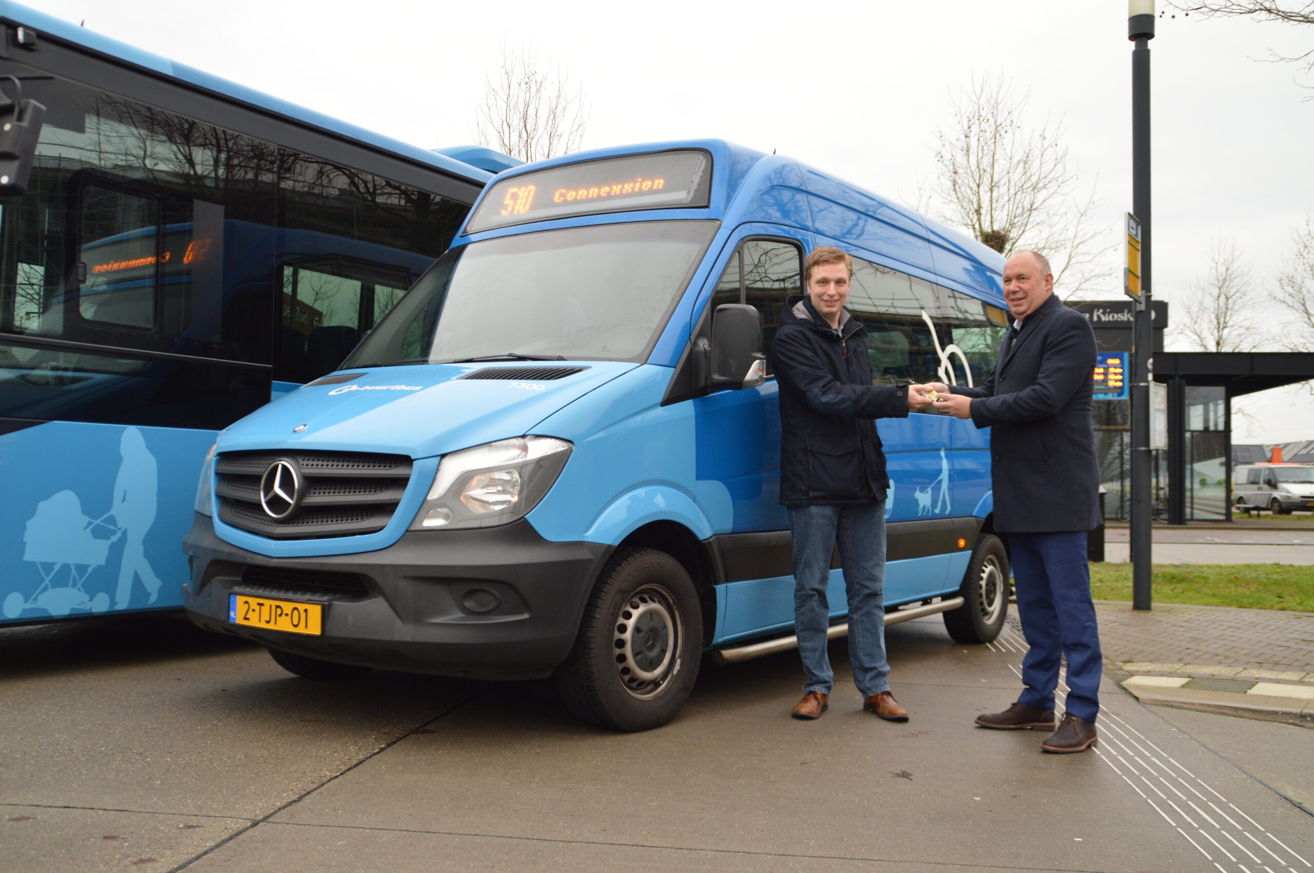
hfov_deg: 57.3
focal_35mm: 33
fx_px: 1203
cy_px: 436
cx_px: 657
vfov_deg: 39.9
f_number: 4.5
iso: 400
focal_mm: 22
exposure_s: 1/80
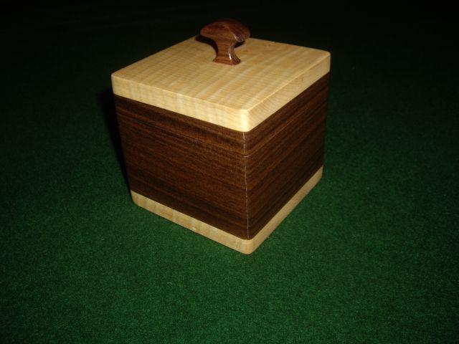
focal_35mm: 38
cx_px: 230
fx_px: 504
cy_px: 172
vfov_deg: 37.7
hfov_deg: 49.0
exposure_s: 1/40
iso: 50
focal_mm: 7.9
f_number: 5.6
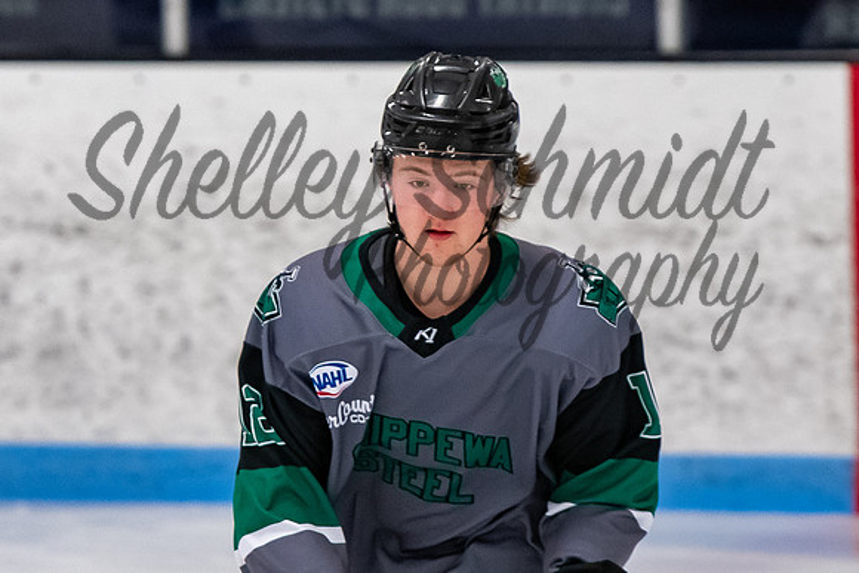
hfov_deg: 3.5
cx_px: 385
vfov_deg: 2.4
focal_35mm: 581
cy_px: 230
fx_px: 13859
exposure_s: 1/800
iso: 2200
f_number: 3.5
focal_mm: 200
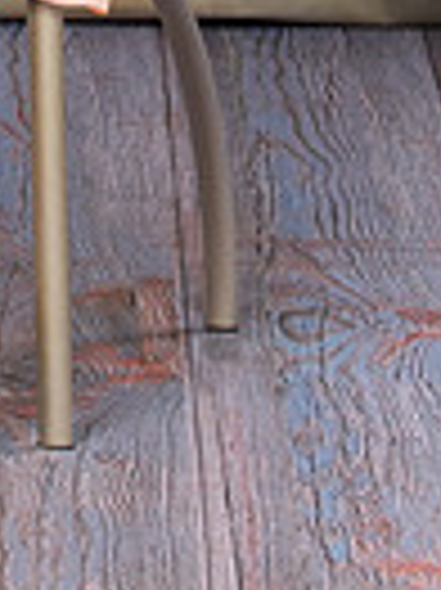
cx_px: 12
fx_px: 7163
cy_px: -515
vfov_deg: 4.7
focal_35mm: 421
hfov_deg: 3.5
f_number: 5.6
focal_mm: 70
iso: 200
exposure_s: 1/125
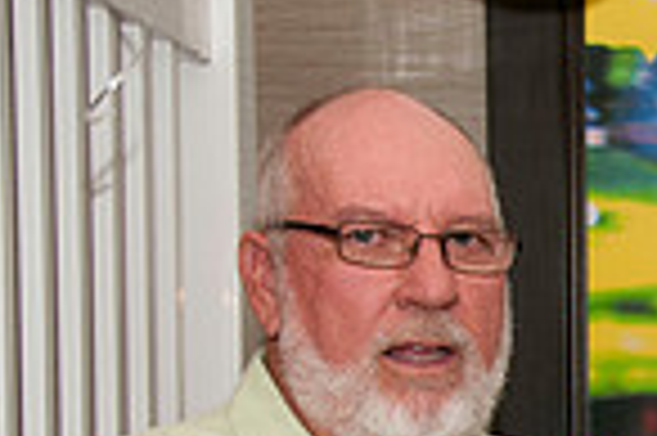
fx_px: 3701
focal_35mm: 203
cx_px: 1143
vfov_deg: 6.6
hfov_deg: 9.7
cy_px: 793
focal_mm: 34
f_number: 5.6
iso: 400
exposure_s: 1/60
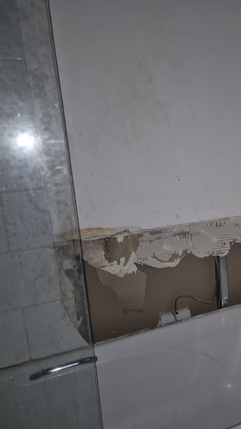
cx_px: 231
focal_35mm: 34
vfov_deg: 58.0
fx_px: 386
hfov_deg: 32.3
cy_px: 217
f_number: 1.8
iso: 100
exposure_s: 1/31
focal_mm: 5.4
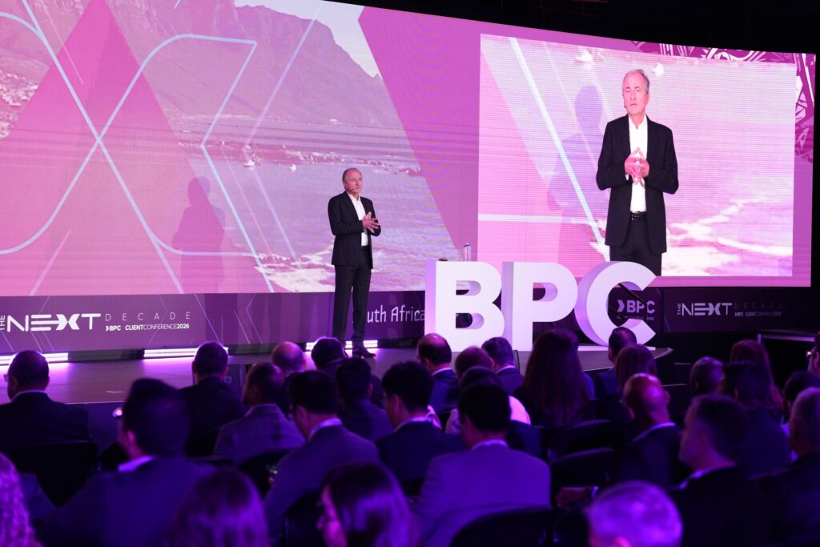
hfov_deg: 25.1
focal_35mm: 81
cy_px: 274
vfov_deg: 16.9
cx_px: 410
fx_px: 1845
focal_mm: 81
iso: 2000
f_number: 3.5
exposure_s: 1/100
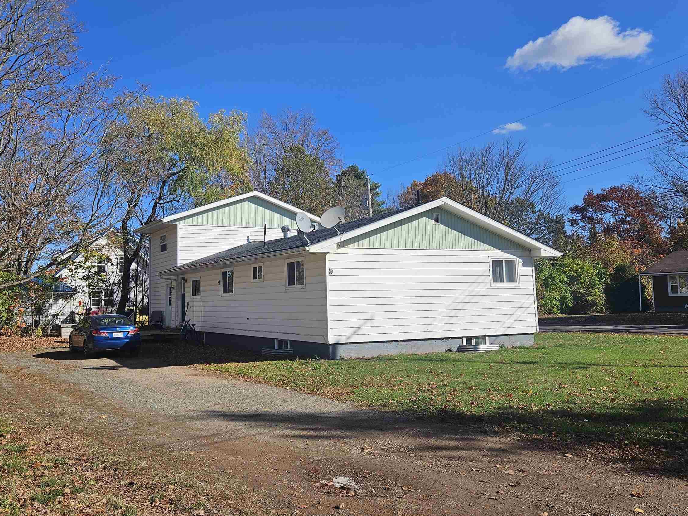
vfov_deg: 45.4
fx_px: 616
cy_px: 263
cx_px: 277
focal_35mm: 31
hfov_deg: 57.9
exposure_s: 1/2558
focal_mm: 5.4
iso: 25
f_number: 1.8
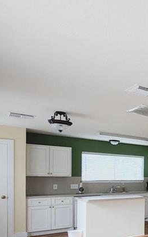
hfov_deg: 25.2
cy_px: 178
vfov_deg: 54.1
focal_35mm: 34
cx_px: 236
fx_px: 220
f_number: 2.2
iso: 400
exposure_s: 1/30
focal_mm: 2.2
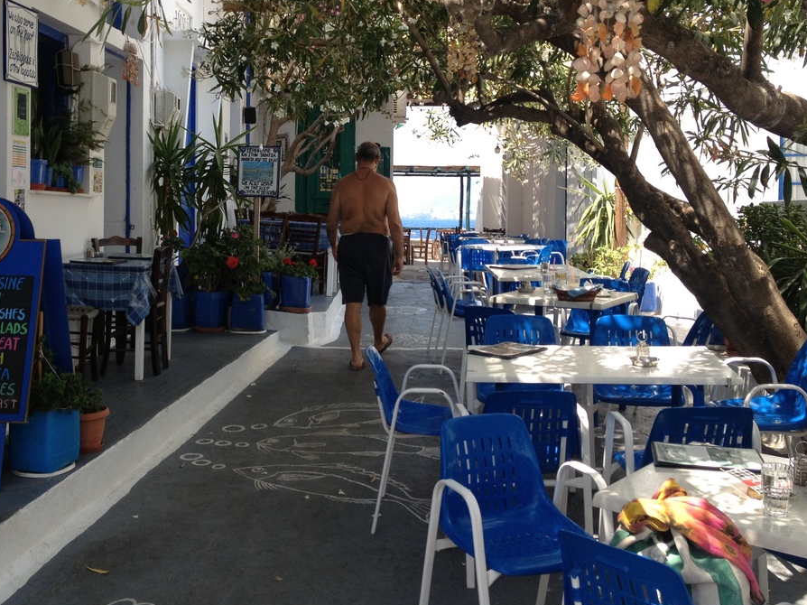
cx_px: 311
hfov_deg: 40.2
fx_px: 1095
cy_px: 223
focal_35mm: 47
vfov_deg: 30.7
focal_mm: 4.28
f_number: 2.4
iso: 50
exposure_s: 1/415
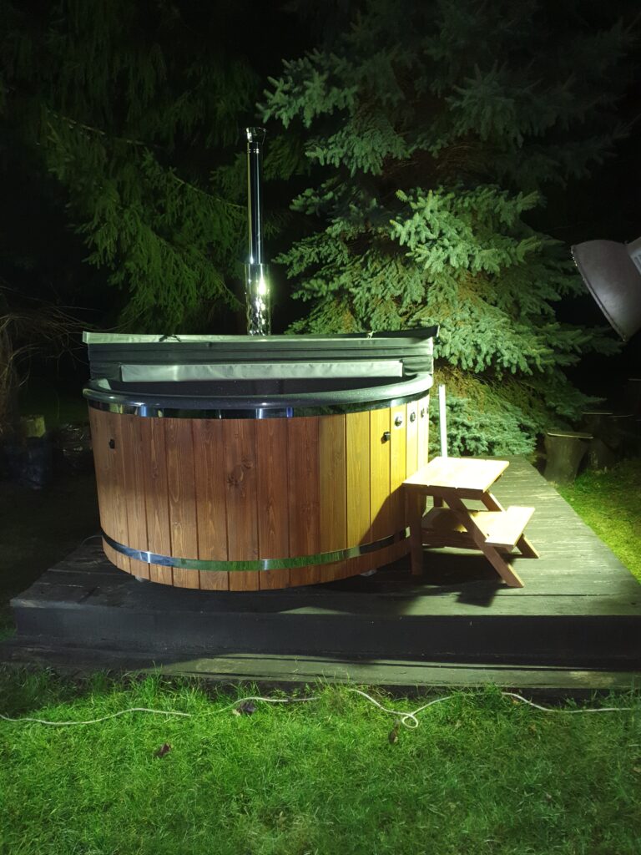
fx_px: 642
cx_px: 320
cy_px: 428
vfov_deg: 67.3
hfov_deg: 53.1
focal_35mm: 26
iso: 160
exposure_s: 1/10
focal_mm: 4.32
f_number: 1.5
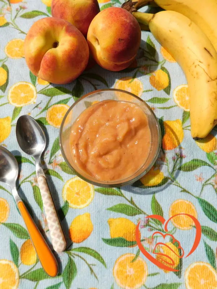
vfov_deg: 73.9
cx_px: 108
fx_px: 192
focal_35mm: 23
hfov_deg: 58.9
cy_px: 144
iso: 125
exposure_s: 1/800
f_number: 6
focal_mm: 4
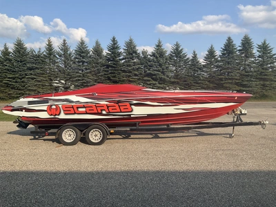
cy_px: 104
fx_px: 231
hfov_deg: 61.7
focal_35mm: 29
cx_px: 138
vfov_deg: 48.2
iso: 25
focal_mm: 3
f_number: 1.8
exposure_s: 1/1626
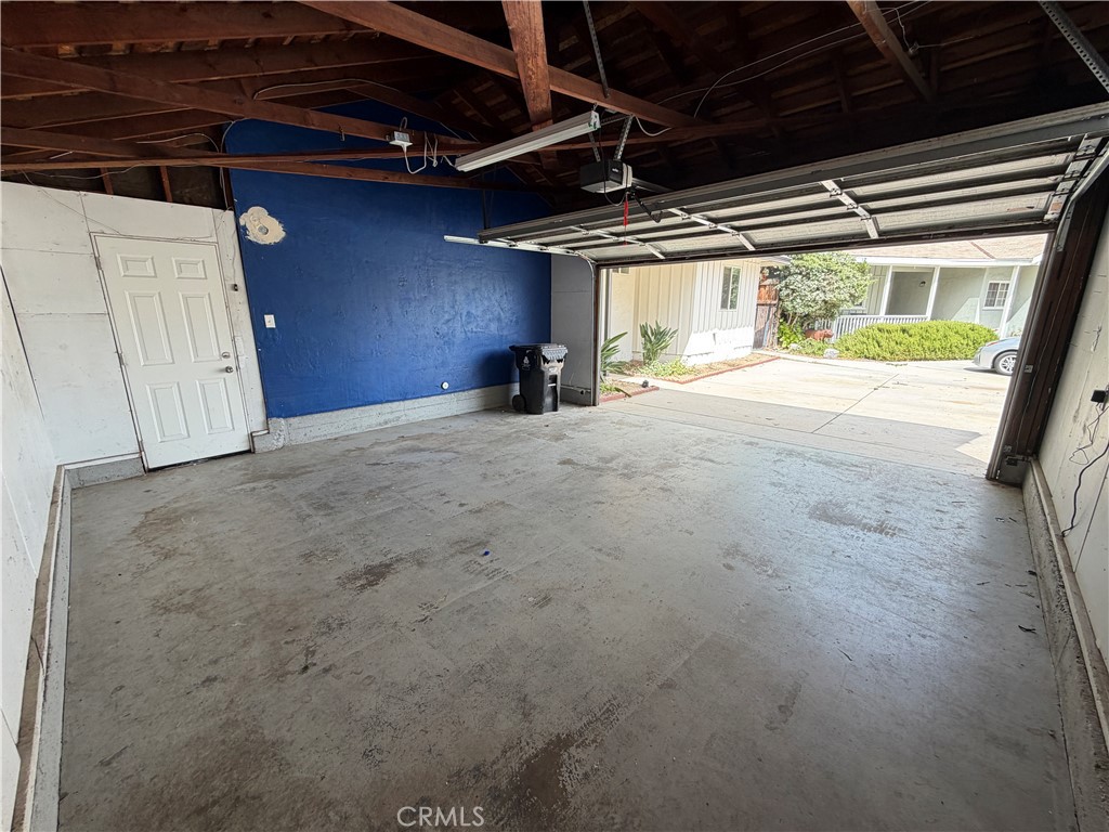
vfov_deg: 85.7
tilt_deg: -12.5
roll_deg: -0.6
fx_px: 449
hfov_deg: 102.1
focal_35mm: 14
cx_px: 554
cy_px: 416
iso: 40
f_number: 2.2
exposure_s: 1/162
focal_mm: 2.22
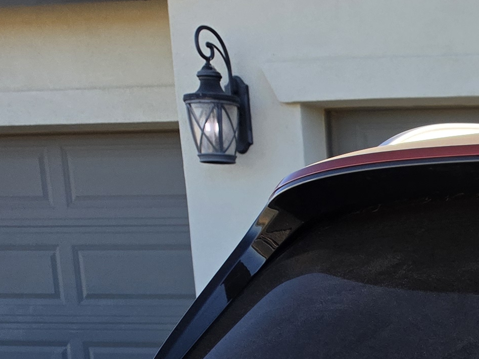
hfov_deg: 16.9
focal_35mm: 97
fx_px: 1342
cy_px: 721
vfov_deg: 13.2
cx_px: 845
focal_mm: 6.5
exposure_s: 1/3177
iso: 64
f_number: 1.4
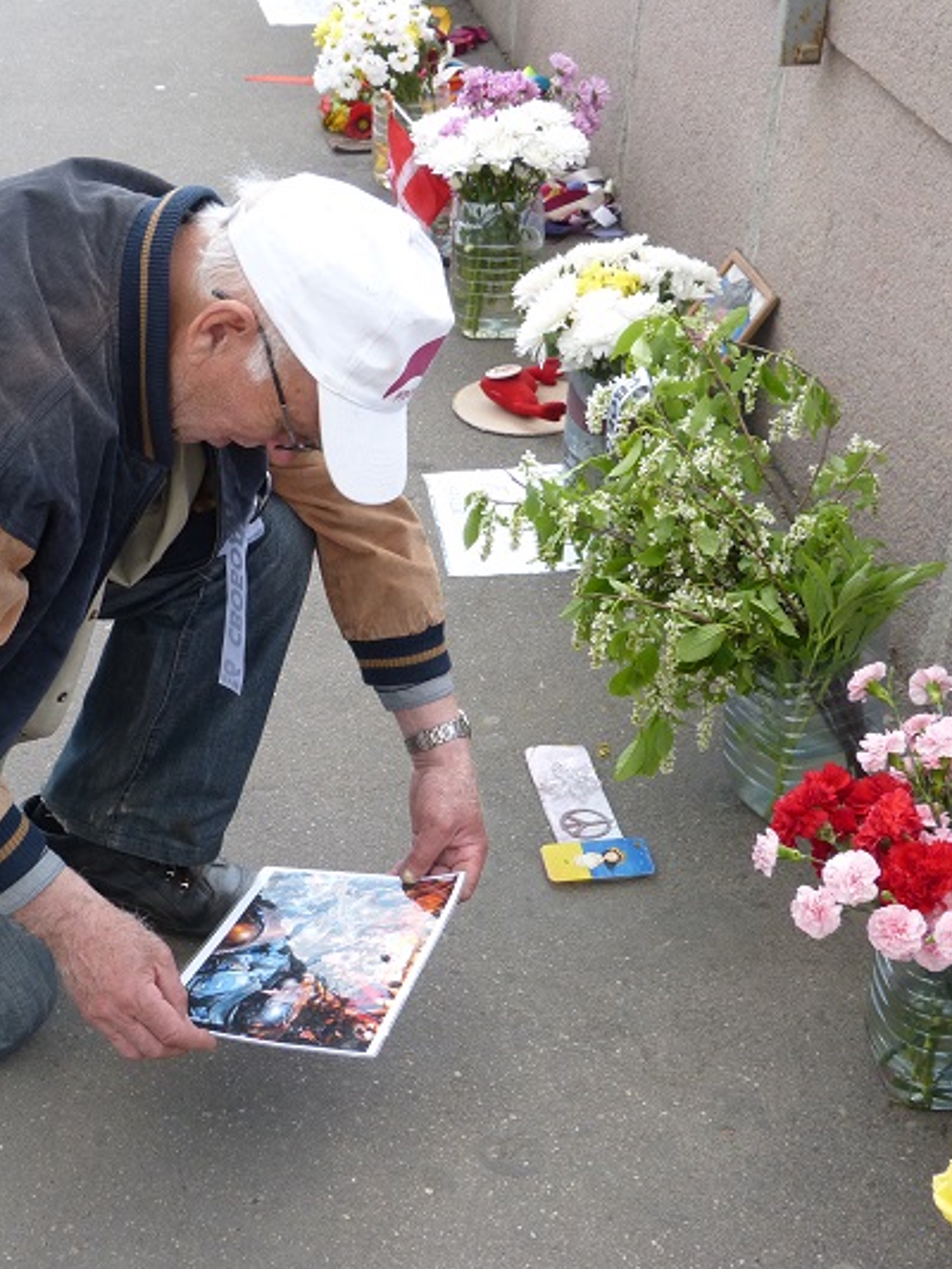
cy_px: 629
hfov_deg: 26.9
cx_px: 321
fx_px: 1979
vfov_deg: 35.5
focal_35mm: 54
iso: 100
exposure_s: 1/200
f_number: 4
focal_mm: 7.1
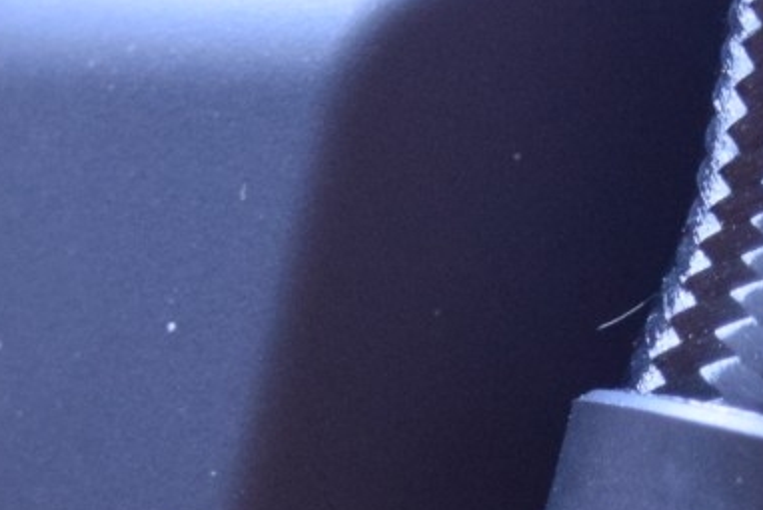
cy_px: 728
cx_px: 755
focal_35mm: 297
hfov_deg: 6.9
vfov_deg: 4.6
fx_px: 6293
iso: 1600
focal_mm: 35
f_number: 4.5
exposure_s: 1/8
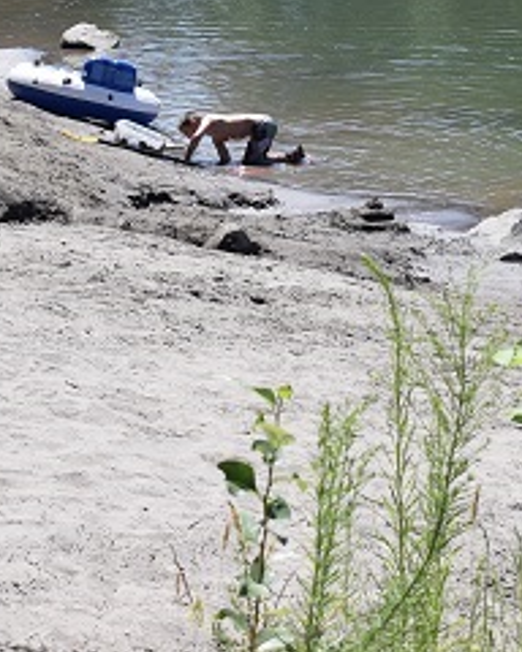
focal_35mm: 164
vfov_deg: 11.5
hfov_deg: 9.4
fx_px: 3162
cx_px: 139
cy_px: -152
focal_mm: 31
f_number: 5.6
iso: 400
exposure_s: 1/1600
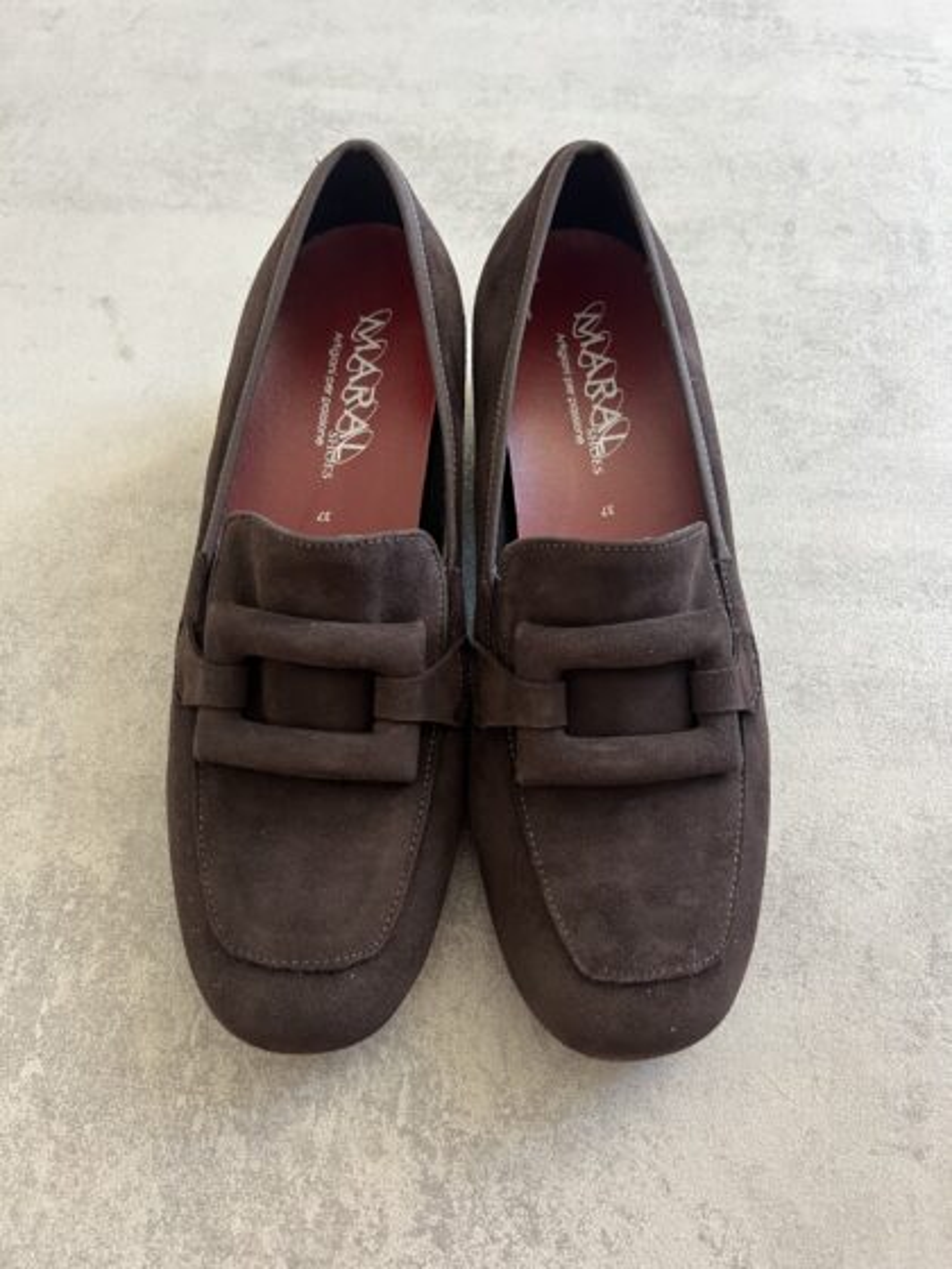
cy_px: 634
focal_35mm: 26
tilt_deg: -62.5
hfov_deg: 53.1
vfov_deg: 67.3
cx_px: 476
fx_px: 953
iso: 125
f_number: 1.5
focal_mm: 5.7
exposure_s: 1/84
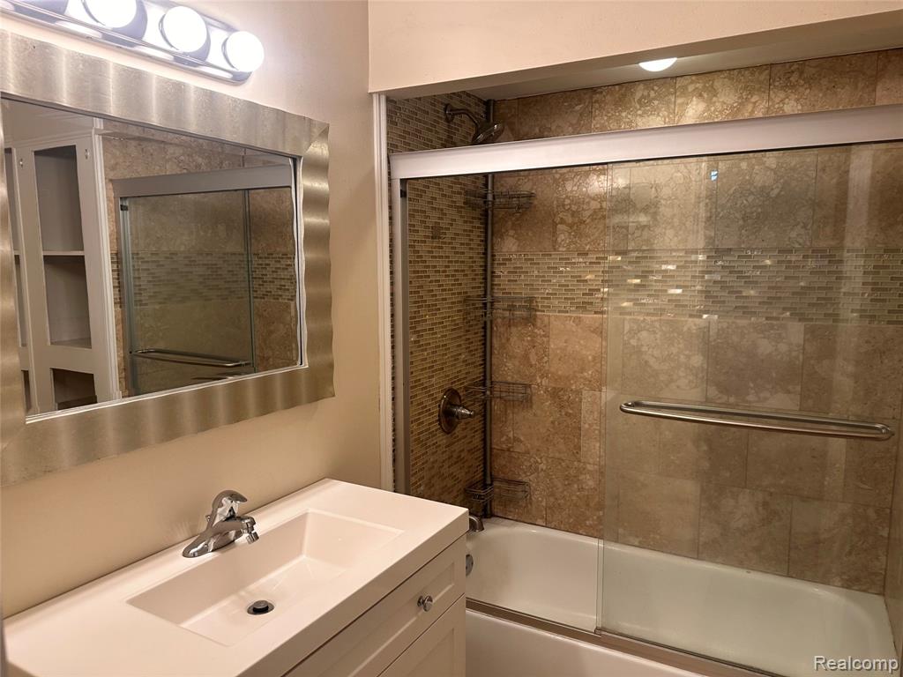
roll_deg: +0.0
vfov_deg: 56.8
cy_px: 338
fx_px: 626
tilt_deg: -7.1
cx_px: 452
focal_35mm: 24
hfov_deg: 71.6
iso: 160
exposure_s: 1/120
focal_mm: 6.86
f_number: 1.78
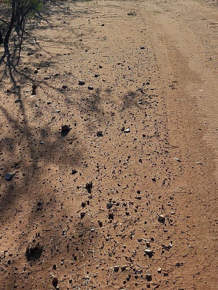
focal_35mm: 55
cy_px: 22
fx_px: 462
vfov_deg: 32.9
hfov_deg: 26.2
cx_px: 165
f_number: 1.8
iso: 50
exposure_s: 1/5747
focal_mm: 5.23
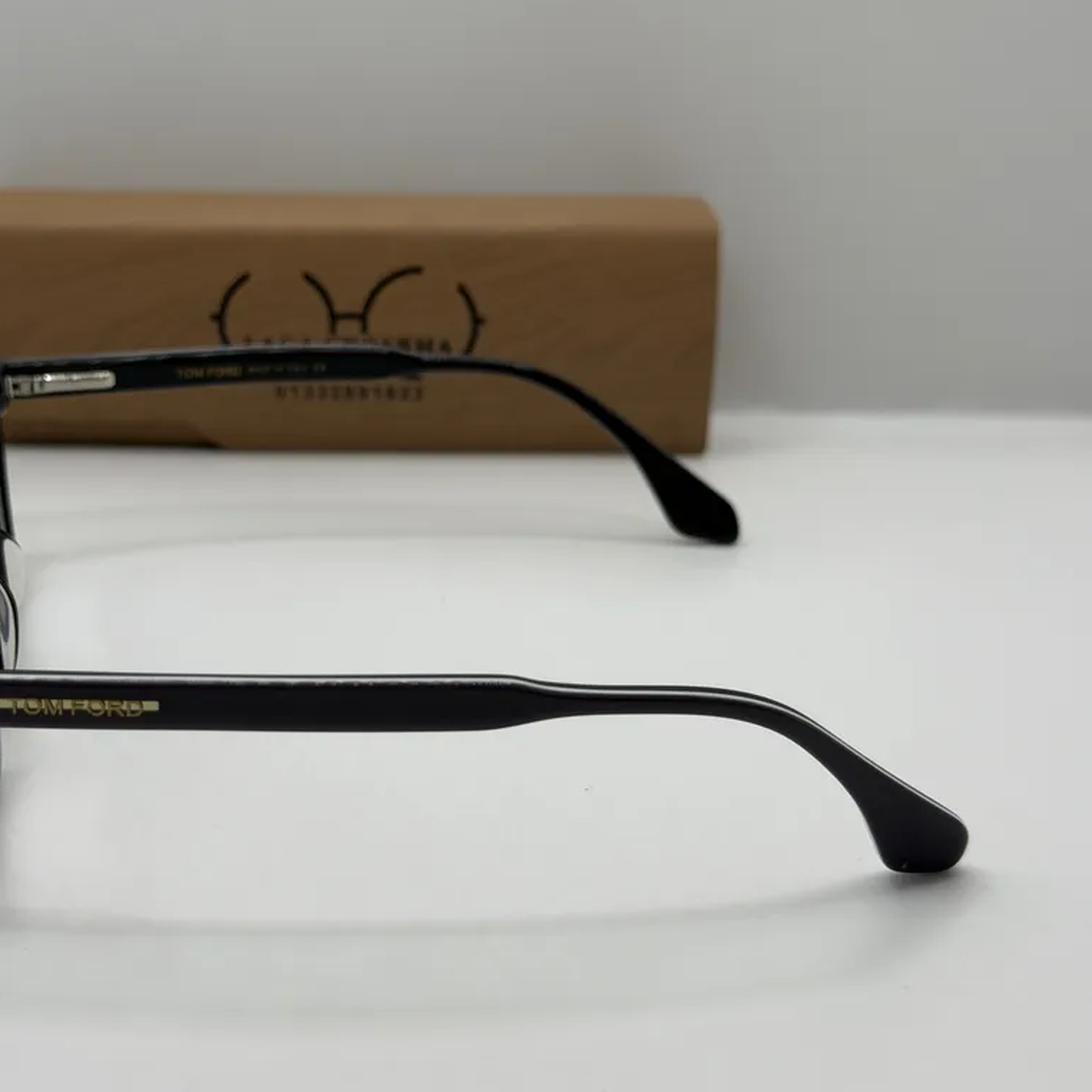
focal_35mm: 57
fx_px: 2034
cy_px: 545
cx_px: 431
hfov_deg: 30.0
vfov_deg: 30.0
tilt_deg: -20.3
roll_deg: +0.3
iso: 64
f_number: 1.78
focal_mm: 6.76
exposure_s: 1/641
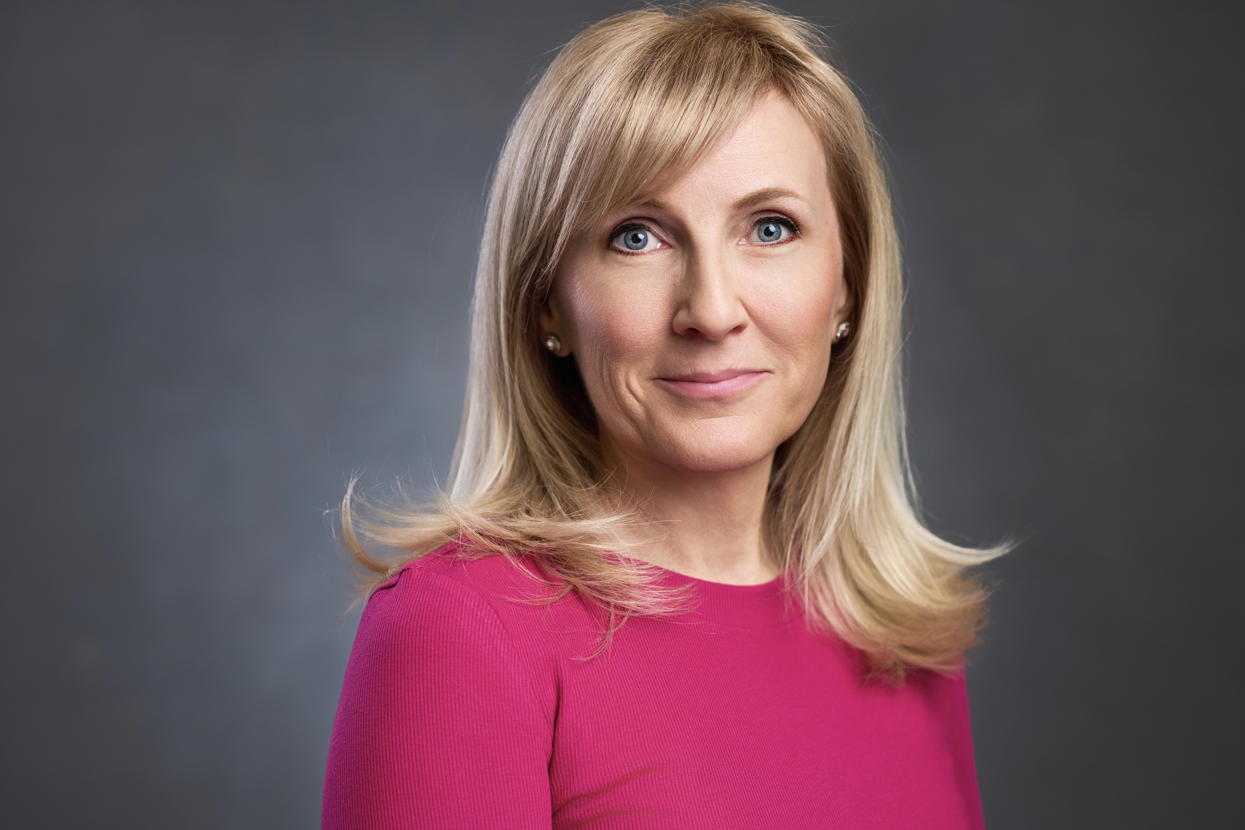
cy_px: 415
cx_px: 622
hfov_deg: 23.9
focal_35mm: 85
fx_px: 2939
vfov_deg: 16.1
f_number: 3.5
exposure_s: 1/125
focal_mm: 85
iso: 125
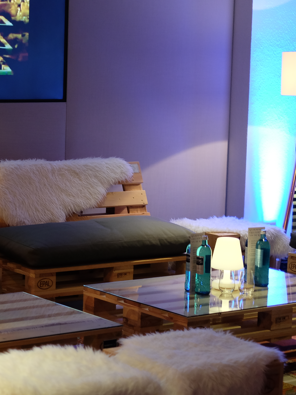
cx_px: -2
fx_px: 1174
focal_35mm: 103
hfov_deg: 14.1
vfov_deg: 19.1
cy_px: 193
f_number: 1.4
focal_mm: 35
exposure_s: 1/38
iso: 500
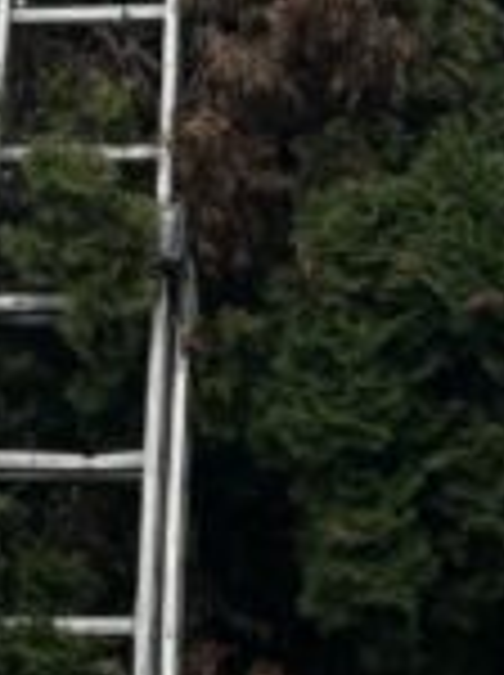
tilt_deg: +21.9
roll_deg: +1.4
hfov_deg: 8.3
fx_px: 3465
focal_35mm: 178
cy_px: -729
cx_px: -36
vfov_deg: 10.2
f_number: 1.6
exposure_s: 1/2364
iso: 50
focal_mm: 5.96
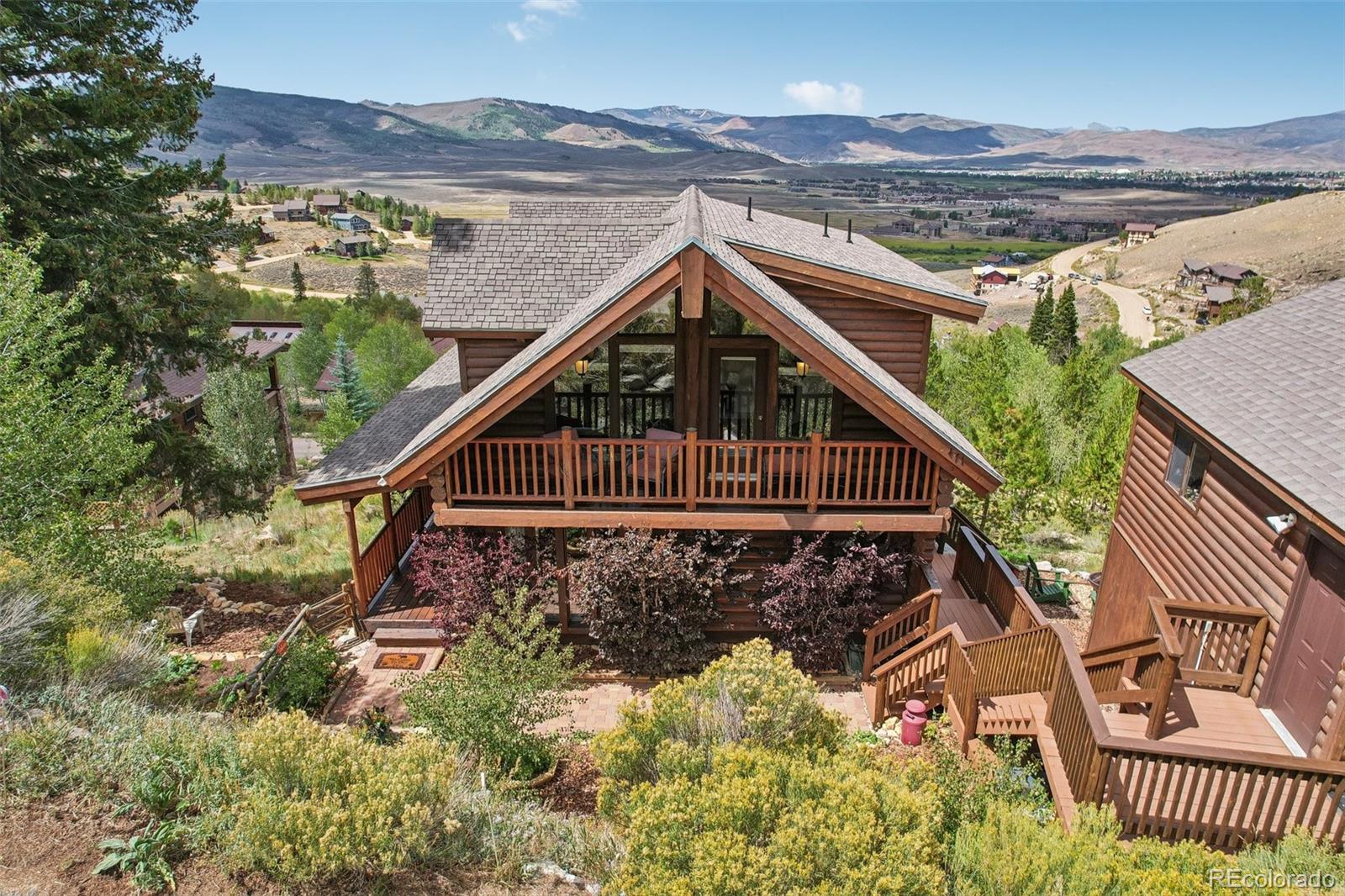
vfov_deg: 57.2
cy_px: 448
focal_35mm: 22
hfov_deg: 78.6
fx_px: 822
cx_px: 672
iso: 100
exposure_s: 1/320
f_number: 2.8
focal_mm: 8.4
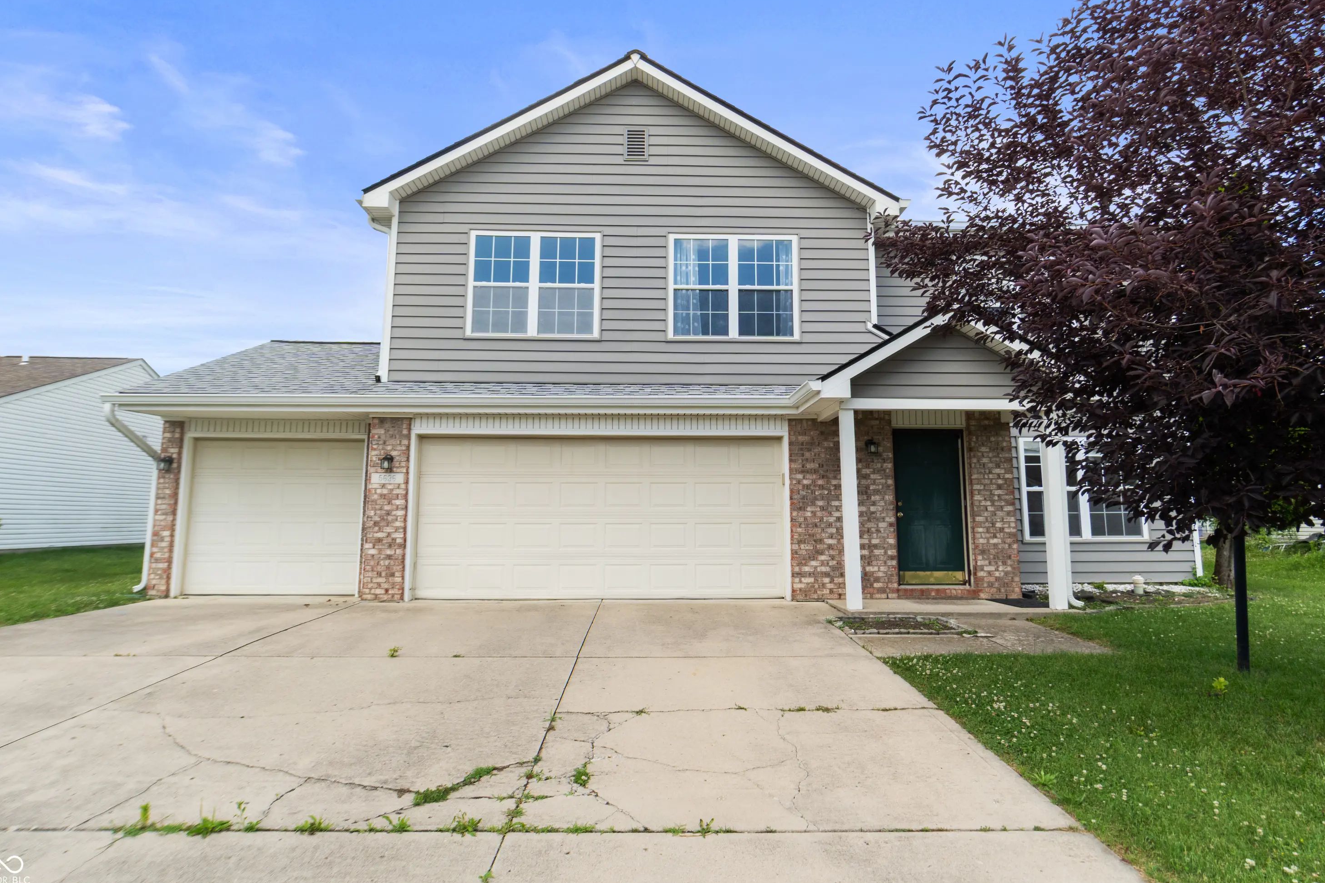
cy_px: 430
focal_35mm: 19
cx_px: 662
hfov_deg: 86.9
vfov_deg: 64.5
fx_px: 699
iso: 250
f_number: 9
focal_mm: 12
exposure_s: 1/250
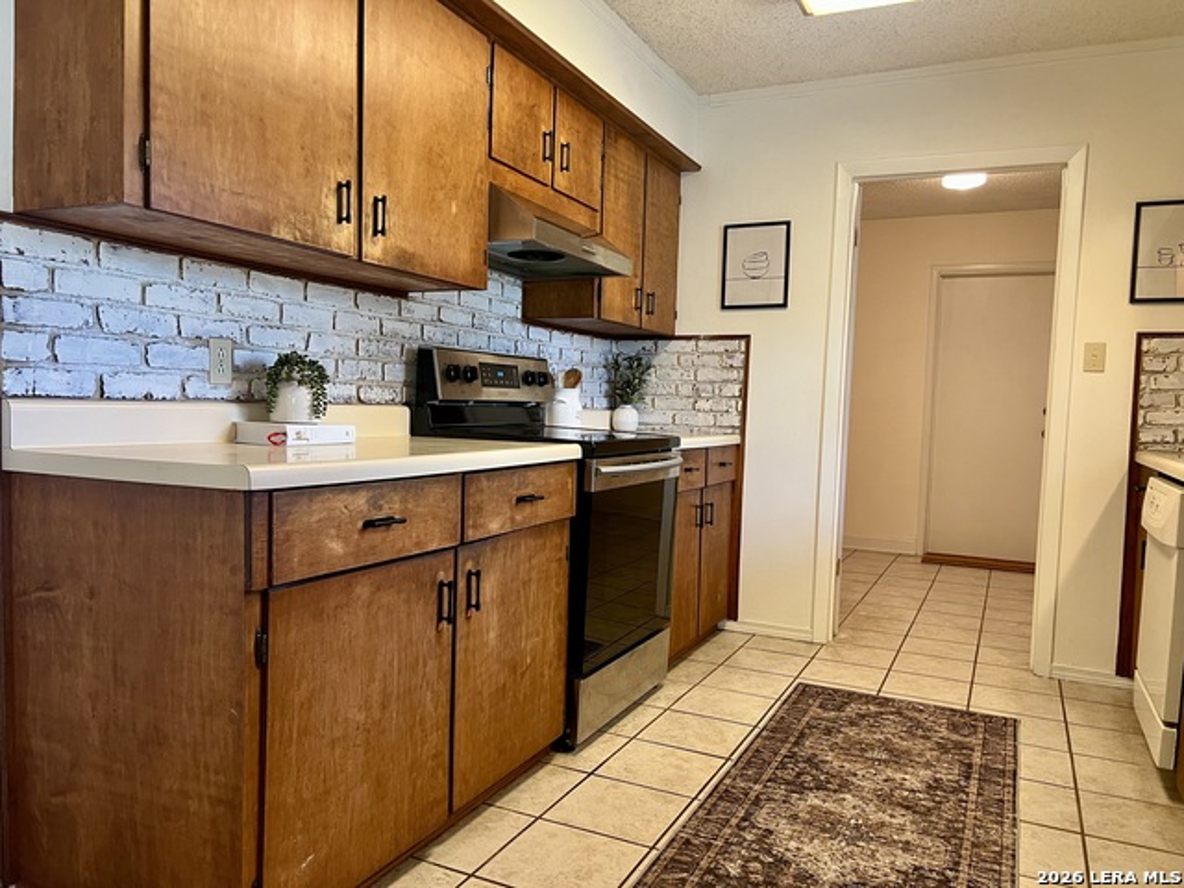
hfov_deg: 67.3
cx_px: 592
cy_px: 444
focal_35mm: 26
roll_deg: -2.0
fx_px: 889
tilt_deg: -4.0
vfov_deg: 53.1
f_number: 1.5
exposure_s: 1/60
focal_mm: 5.7
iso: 250
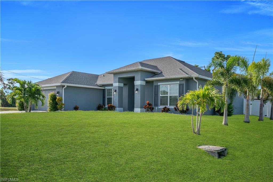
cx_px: 136
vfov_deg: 43.6
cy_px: 91
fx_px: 227
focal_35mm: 30
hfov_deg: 61.9
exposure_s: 1/320
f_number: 8
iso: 100
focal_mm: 20
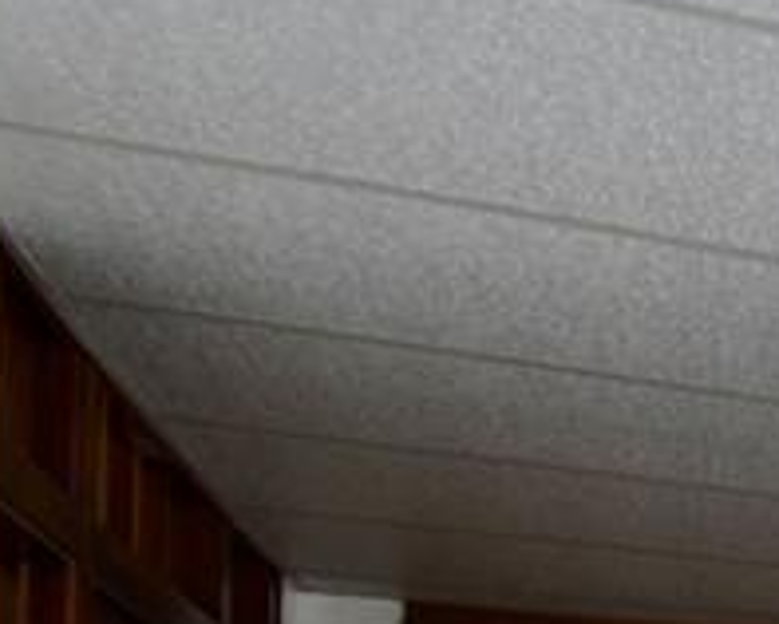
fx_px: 1685
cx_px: 1530
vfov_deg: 18.2
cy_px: 995
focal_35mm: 73
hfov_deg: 18.2
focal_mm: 10
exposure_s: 1/15
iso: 110
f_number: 4.5
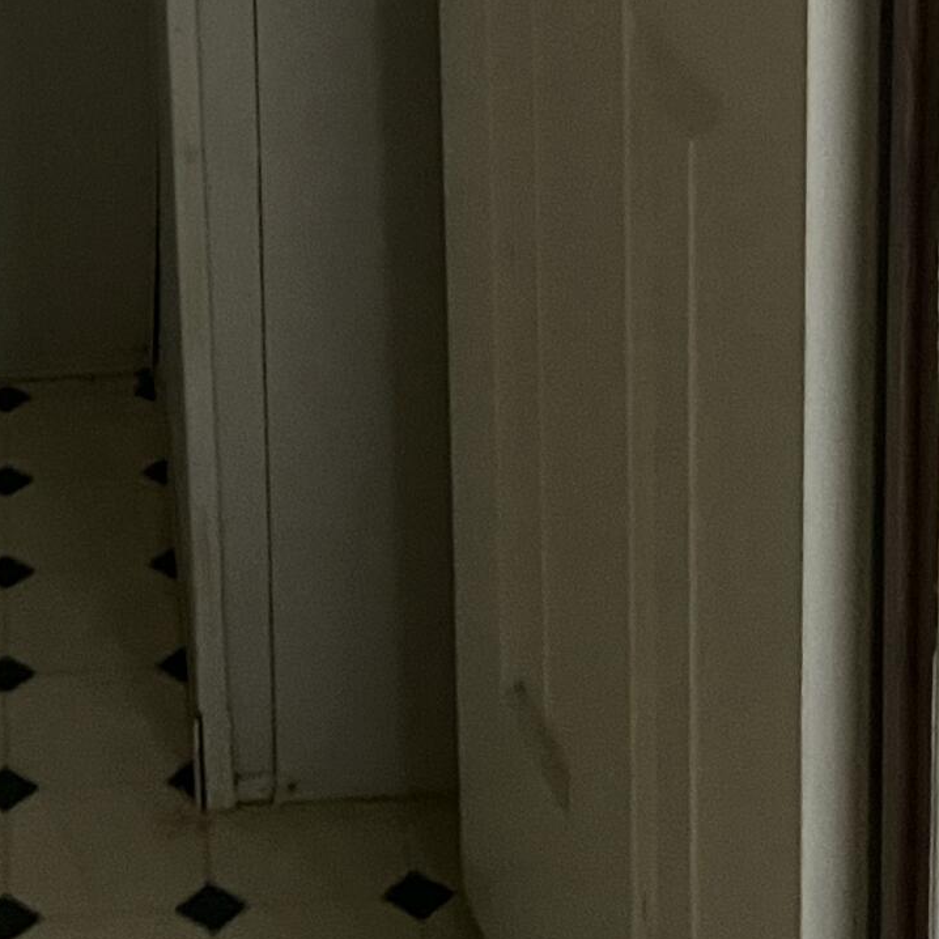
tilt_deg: -13.5
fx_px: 2946
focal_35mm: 96
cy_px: -375
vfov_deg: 16.8
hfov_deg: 17.8
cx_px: 107
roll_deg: +3.4
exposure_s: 1/31
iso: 640
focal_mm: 5.1
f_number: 1.6
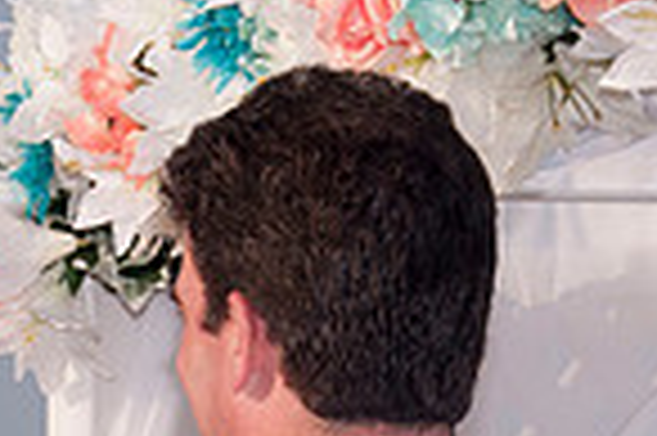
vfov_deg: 3.3
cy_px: 744
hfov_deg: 4.9
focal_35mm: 417
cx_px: -45
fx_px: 7602
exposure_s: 1/250
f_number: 11
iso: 100
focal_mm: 70
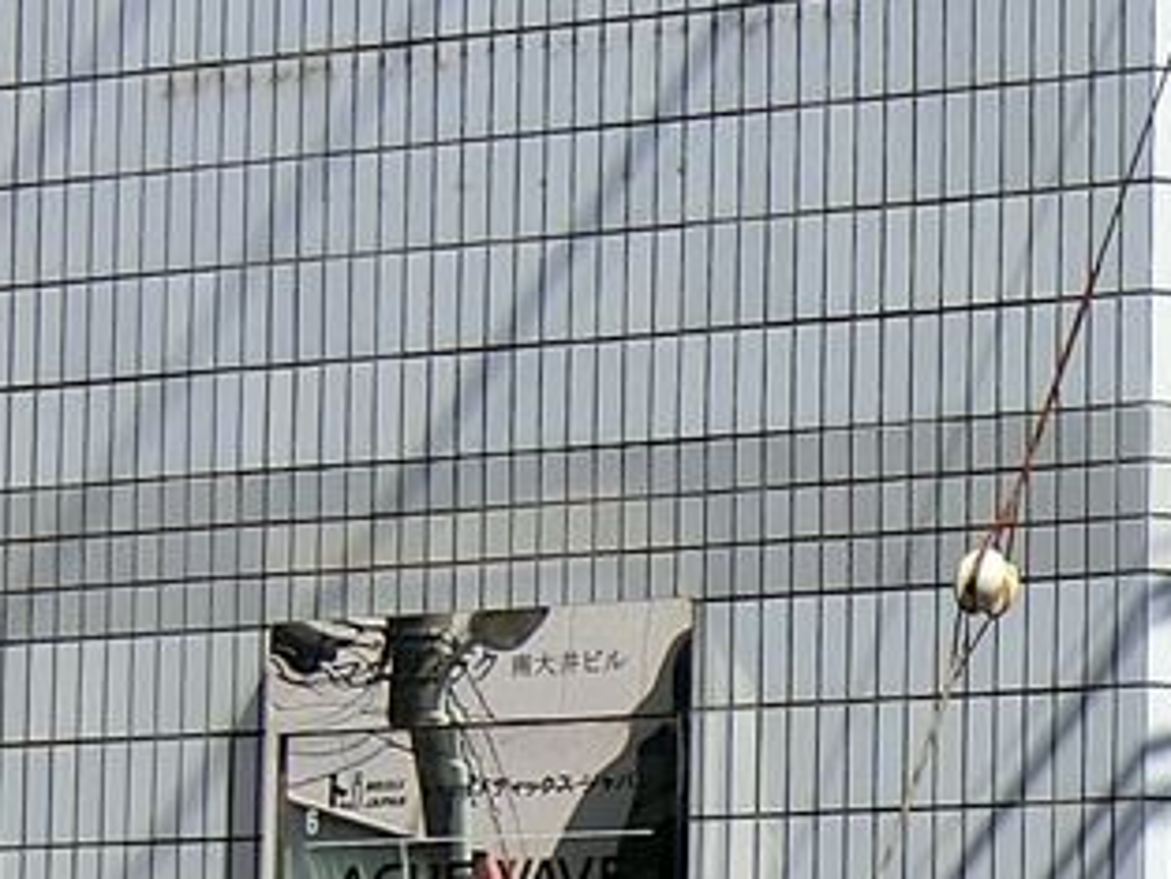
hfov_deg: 18.0
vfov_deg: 14.2
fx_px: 3283
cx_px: 1755
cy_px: 1339
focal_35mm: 97
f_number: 6.9
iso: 80
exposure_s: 1/250
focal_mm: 4.06
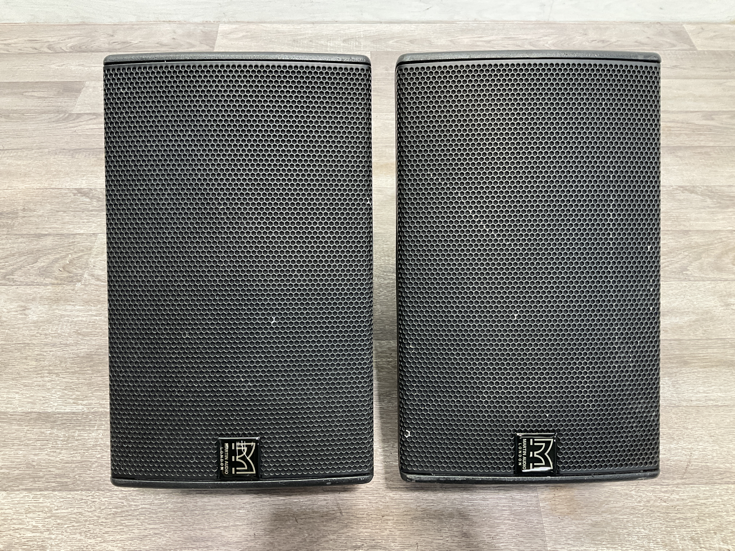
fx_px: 616
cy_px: 276
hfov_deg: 61.7
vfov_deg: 48.2
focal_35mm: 29
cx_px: 368
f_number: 1.8
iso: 80
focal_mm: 3
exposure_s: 1/50
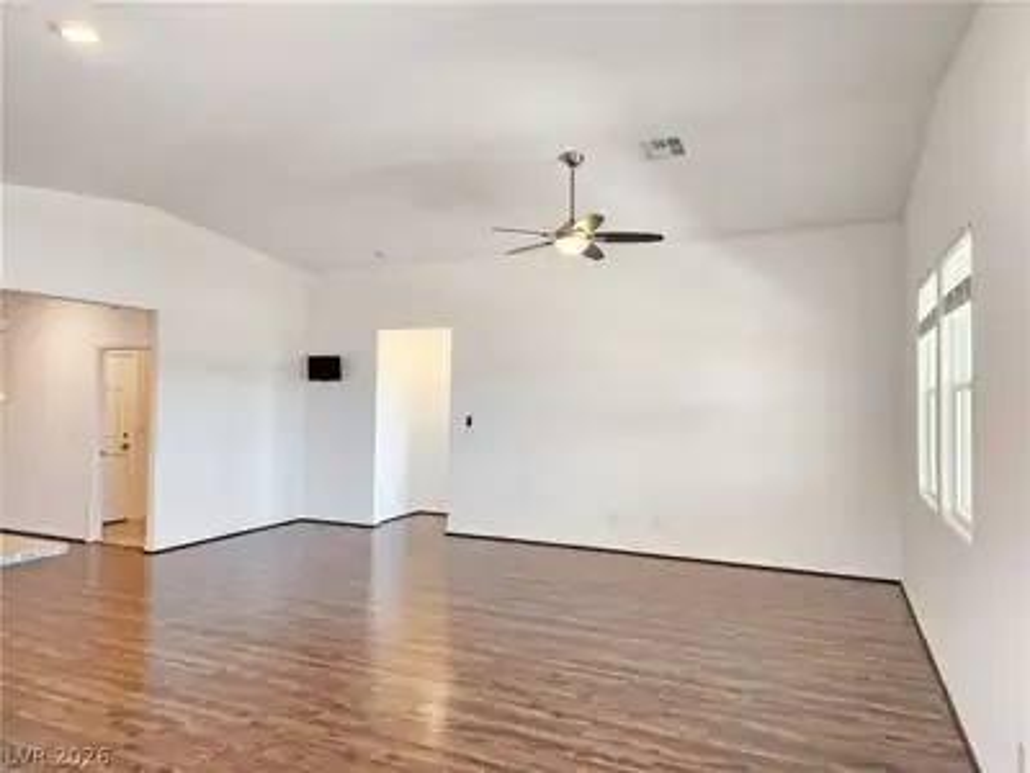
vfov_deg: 58.9
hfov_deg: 73.9
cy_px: 386
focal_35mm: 23
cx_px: 515
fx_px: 684
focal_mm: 6.4
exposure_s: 1/120
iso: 160
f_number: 1.8
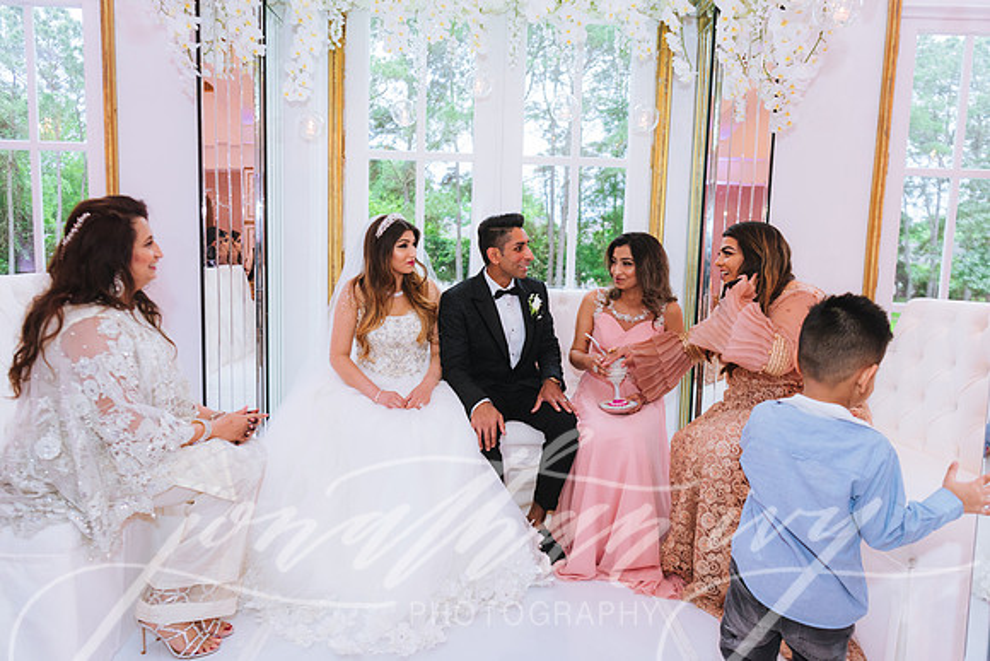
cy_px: 330
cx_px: 495
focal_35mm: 24
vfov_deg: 53.2
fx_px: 660
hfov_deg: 73.7
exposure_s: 1/125
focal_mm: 24
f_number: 2.8
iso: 800
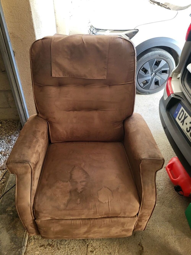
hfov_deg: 53.1
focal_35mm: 26
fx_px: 191
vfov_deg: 67.3
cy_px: 128
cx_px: 96
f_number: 1.8
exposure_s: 1/100
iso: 200
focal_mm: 5.4
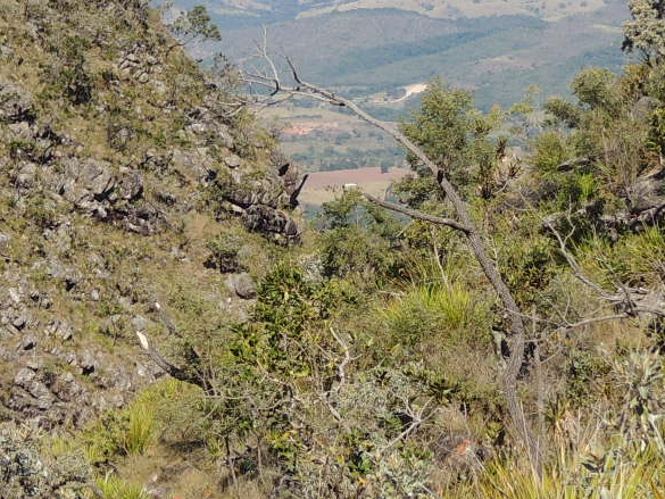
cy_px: 138
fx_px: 3151
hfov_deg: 12.0
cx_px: 202
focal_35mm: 164
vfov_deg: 9.0
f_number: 3.7
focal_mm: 10.7
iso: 100
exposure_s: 1/800
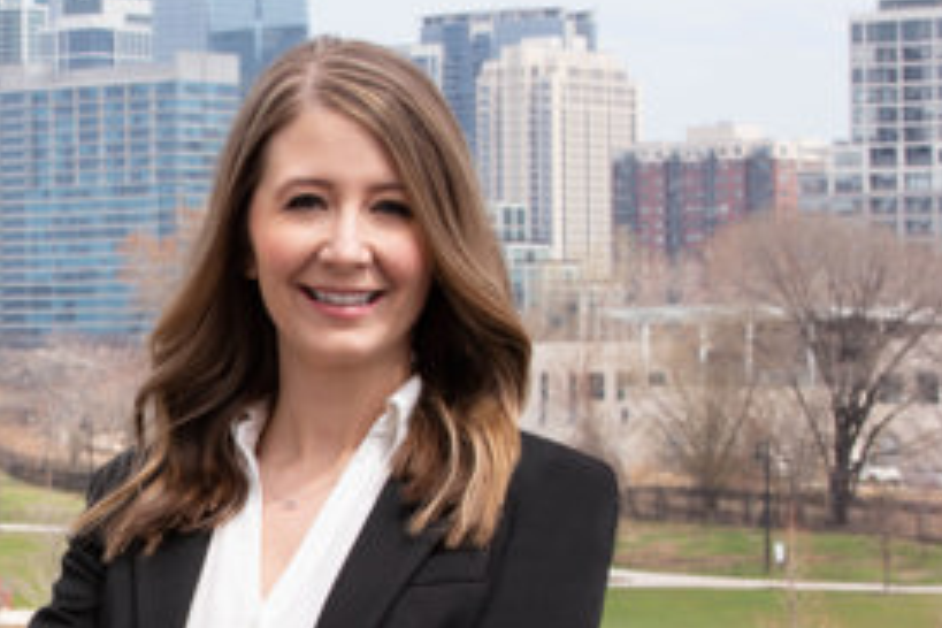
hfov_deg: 23.0
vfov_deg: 15.5
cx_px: 273
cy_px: 473
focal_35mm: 88
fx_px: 2302
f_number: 1.4
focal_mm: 50
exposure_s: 1/180
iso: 100
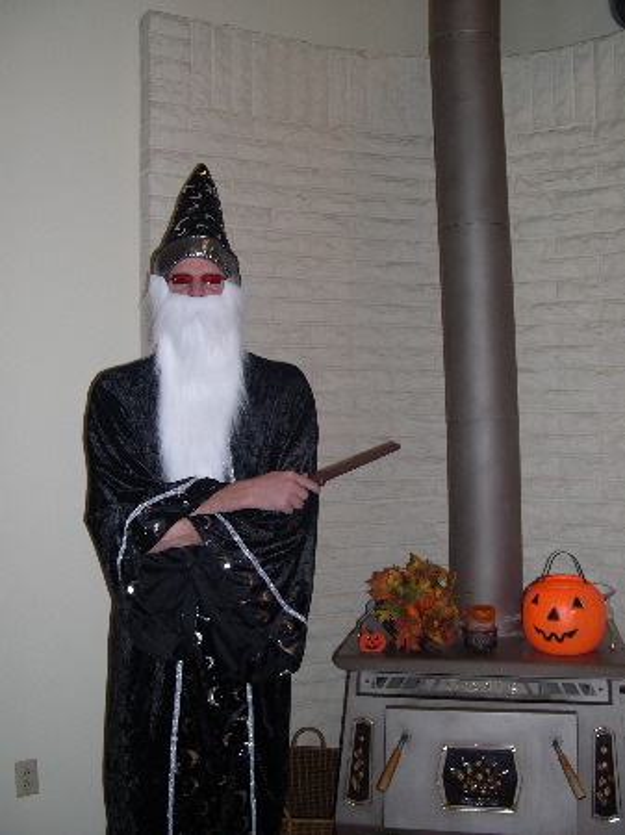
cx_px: 312
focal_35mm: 38
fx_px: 916
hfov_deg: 37.7
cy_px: 418
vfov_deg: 49.0
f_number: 2.8
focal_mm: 8
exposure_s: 1/60
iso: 100
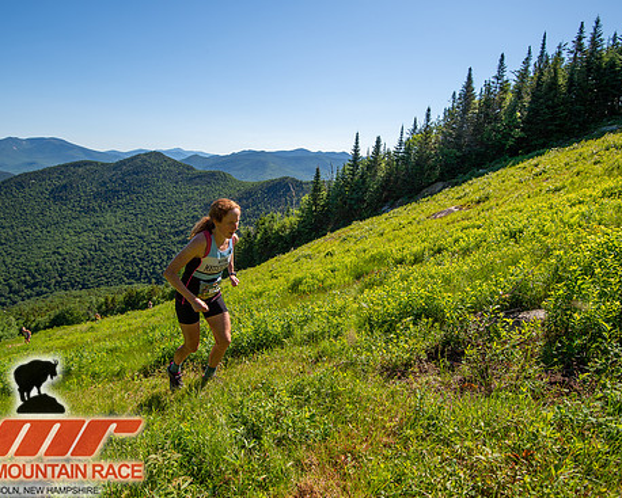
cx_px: 307
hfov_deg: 83.2
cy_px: 251
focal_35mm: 19
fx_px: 350
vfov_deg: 70.9
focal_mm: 16
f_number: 5
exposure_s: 1/500
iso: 100
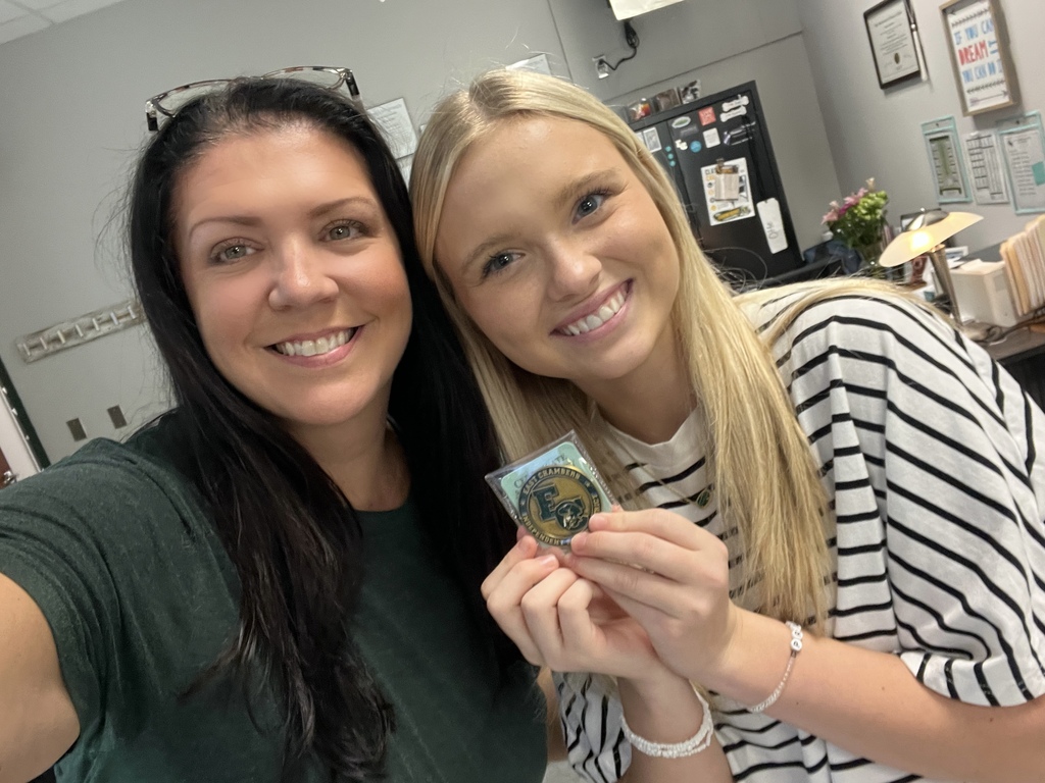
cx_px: 522
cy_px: 392
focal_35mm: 23
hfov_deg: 73.9
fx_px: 694
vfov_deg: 58.9
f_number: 2.2
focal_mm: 2.71
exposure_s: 1/60
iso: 250
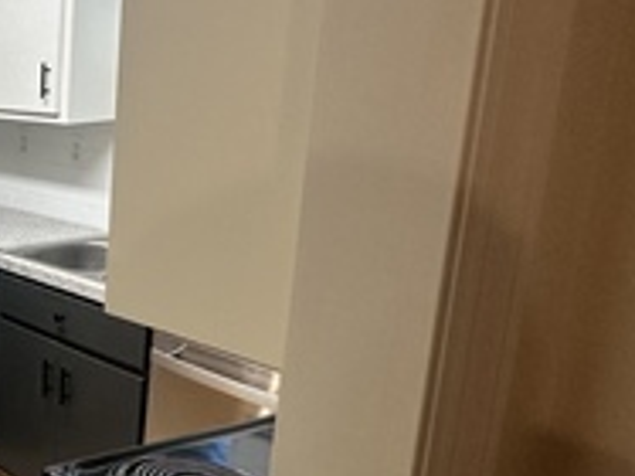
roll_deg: +2.2
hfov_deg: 26.7
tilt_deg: -12.4
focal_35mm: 50
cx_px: -328
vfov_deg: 29.1
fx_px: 917
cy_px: 248
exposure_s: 1/60
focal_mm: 2.22
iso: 200
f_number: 2.2
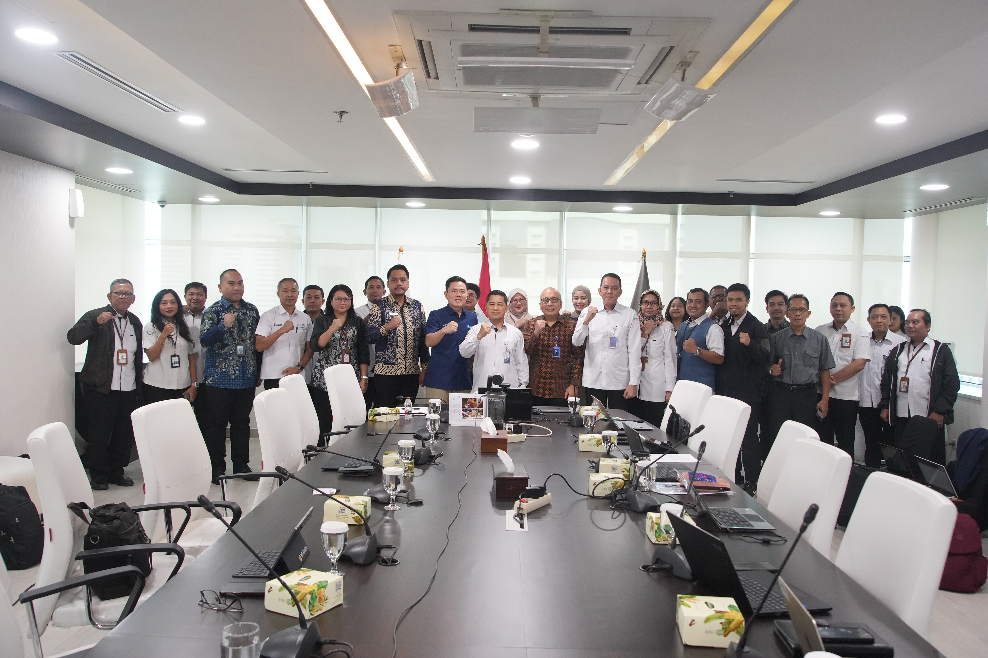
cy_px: 329
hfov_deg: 60.3
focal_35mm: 31
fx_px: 851
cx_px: 494
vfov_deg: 42.3
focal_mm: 31
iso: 5000
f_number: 6.3
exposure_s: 1/107
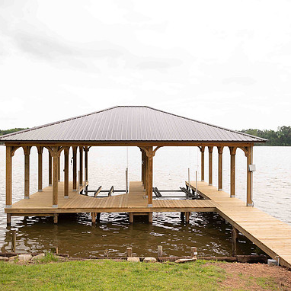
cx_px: 145
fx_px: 295
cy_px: 146
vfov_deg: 52.5
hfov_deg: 52.5
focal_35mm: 31
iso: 125
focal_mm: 24
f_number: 2.5
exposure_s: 1/1000
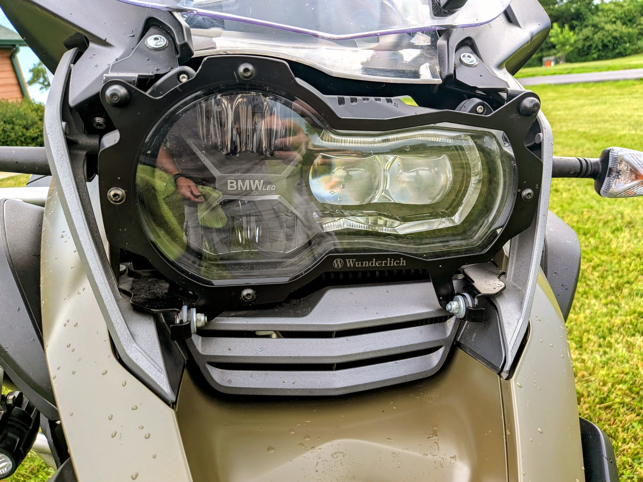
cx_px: 322
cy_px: 241
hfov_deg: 71.6
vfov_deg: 56.8
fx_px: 446
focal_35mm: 24
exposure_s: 1/455
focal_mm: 4.53
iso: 30
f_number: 1.7
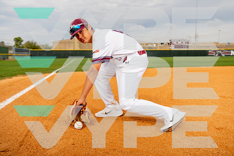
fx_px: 221
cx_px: 117
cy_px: 78
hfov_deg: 55.8
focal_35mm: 34
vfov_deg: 38.9
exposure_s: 1/640
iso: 100
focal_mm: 34
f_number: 4.5
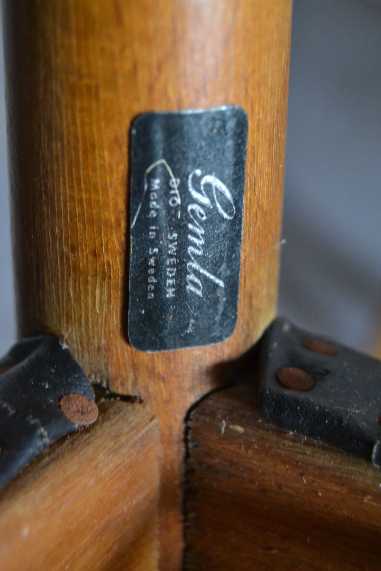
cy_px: 290
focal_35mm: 86
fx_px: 1357
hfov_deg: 16.0
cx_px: 191
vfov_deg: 23.8
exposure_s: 1/40
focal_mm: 55
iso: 3200
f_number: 5.6
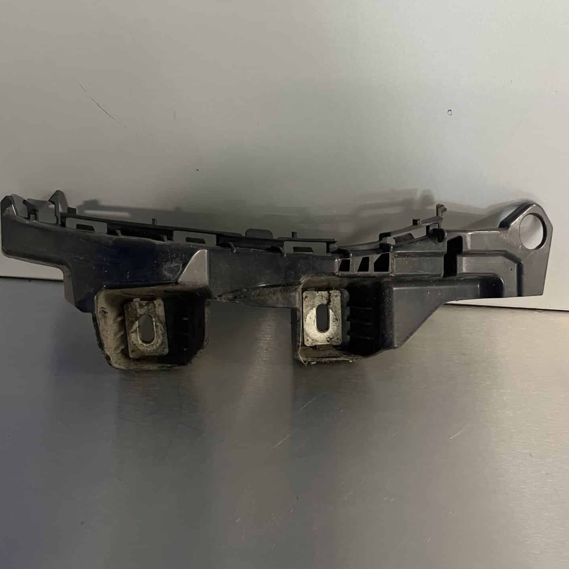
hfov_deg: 49.7
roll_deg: +0.7
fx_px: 614
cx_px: 279
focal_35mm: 33
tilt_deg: -41.0
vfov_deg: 49.6
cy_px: 245
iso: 250
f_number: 1.6
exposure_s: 1/50
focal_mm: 5.1
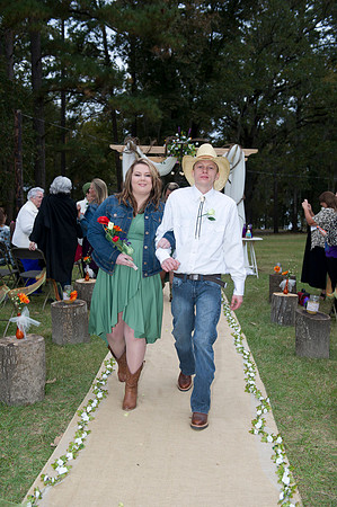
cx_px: 168
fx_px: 535
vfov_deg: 50.7
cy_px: 254
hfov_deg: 35.0
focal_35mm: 38
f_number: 4.5
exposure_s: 1/160
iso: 800
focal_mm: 38
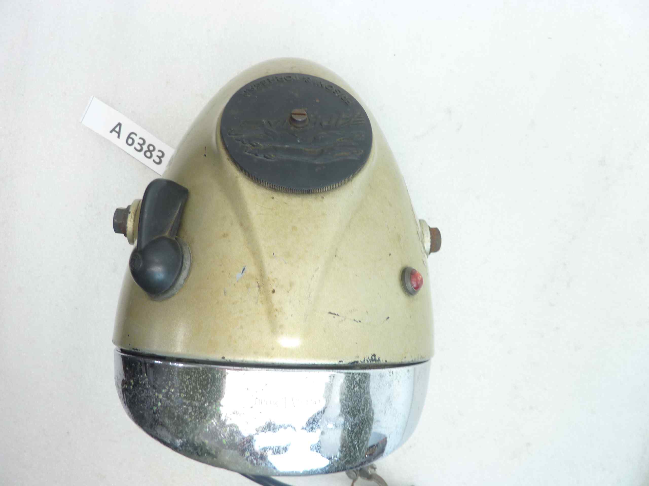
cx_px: 324
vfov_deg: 54.9
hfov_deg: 69.4
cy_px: 243
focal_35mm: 25
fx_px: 469
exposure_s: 1/10
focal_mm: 4.1
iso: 80
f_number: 3.3
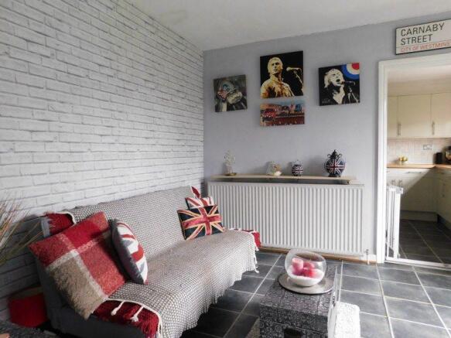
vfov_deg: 58.9
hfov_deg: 73.9
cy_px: 169
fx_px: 300
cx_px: 226
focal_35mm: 23
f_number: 3
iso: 400
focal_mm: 4
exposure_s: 1/8
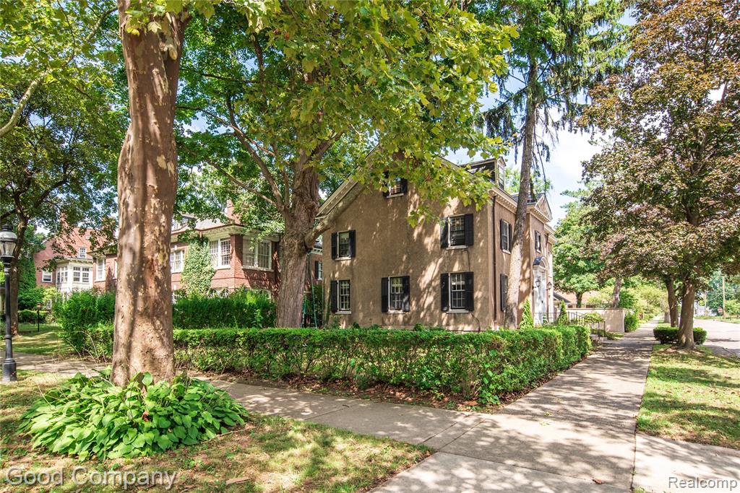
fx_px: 411
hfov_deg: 84.0
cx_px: 370
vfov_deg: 61.9
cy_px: 246
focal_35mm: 20
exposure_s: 1/200
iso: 200
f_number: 11
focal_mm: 20
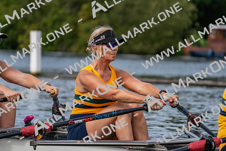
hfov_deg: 8.7
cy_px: 76
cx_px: 113
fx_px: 1482
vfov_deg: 5.8
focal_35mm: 236
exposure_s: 1/1600
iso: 400
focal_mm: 236
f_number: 5.6
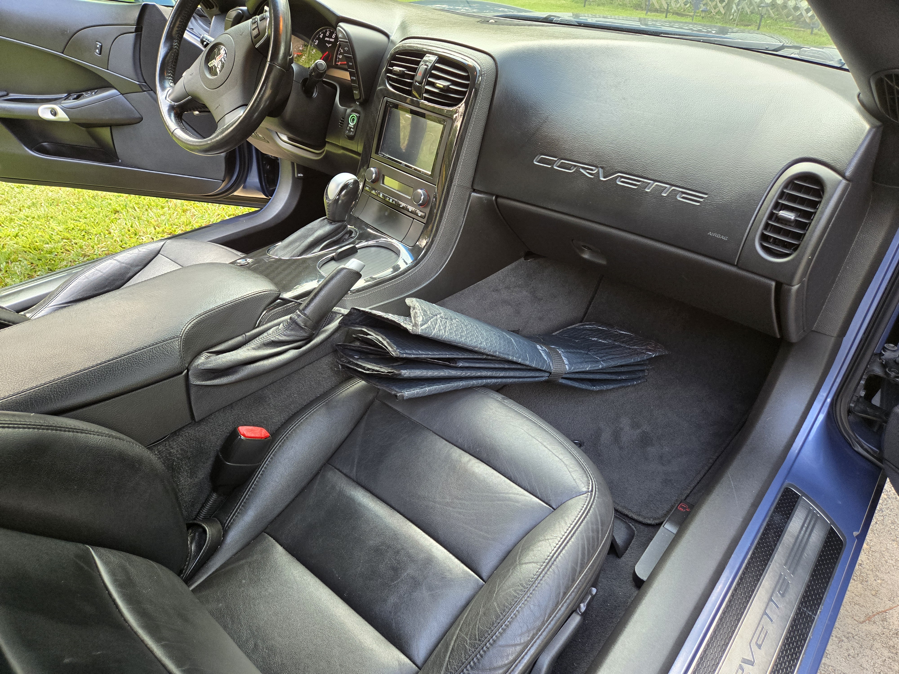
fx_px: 597
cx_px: 450
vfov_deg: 58.9
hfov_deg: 73.9
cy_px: 337
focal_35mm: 23
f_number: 1.8
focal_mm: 5.4
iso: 200
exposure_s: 1/180
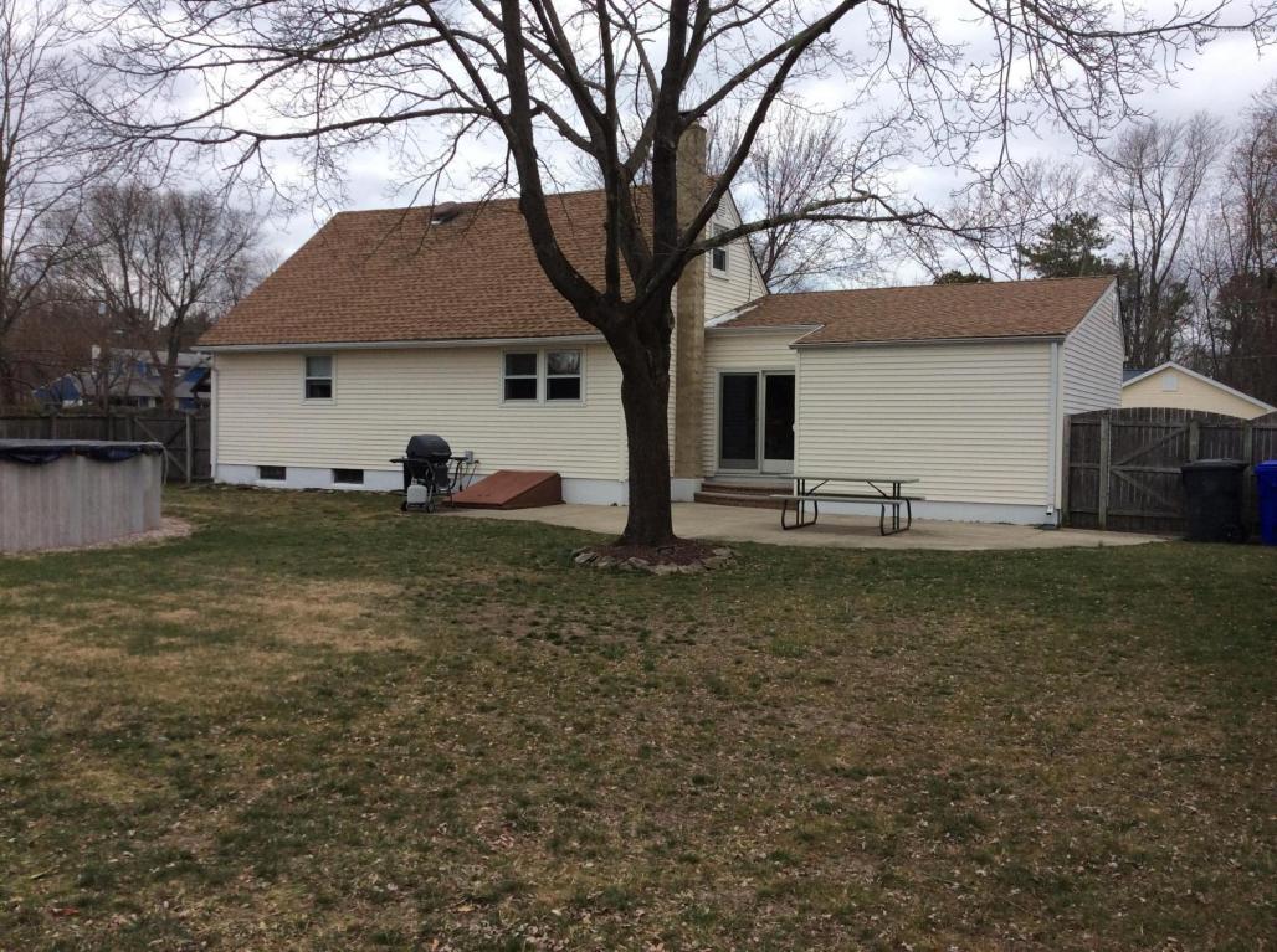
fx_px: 1178
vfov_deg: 44.0
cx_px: 638
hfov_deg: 56.9
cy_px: 476
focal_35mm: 32
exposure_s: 1/1271
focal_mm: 3.3
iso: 32
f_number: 2.4
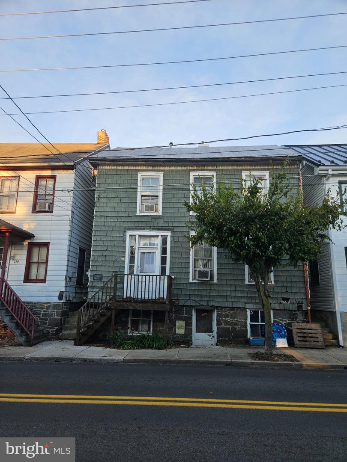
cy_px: 231
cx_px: 174
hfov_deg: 58.9
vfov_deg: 73.9
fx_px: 307
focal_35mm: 23
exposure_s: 1/227
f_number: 1.8
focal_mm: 5.4
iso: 25
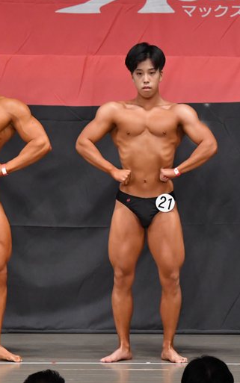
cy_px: 191
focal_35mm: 334
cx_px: 200
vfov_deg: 6.3
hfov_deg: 3.9
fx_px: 3492
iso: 5000
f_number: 5.6
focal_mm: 145
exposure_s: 1/400
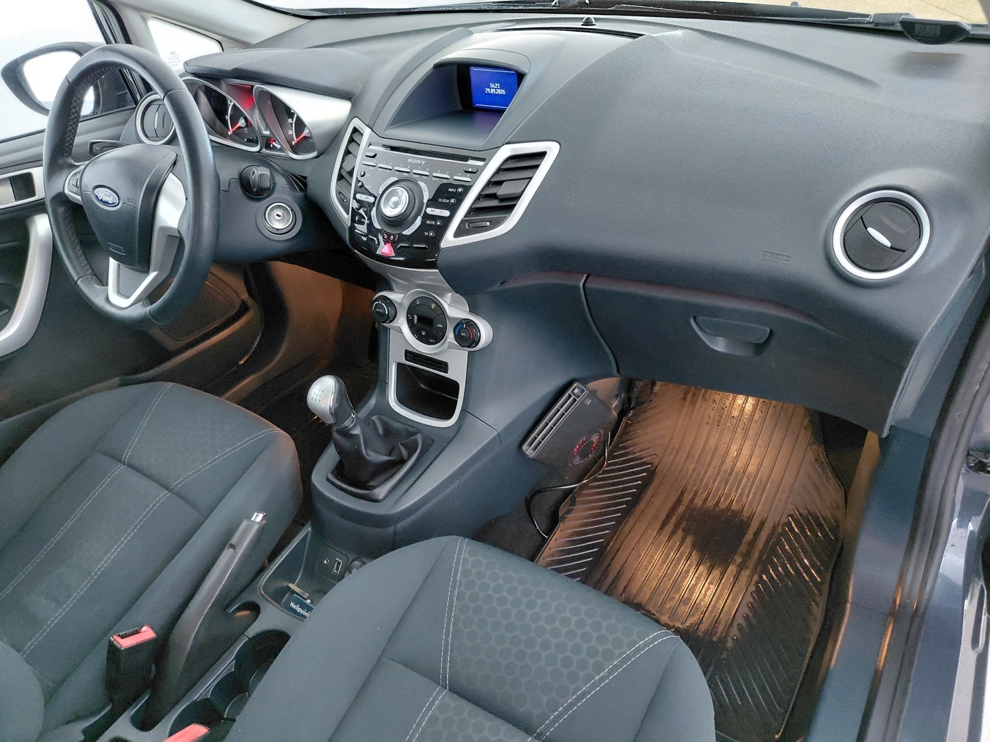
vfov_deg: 54.9
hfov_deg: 69.4
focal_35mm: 25
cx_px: 495
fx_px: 715
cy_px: 371
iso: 500
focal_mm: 4.69
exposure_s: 1/25
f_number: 1.8
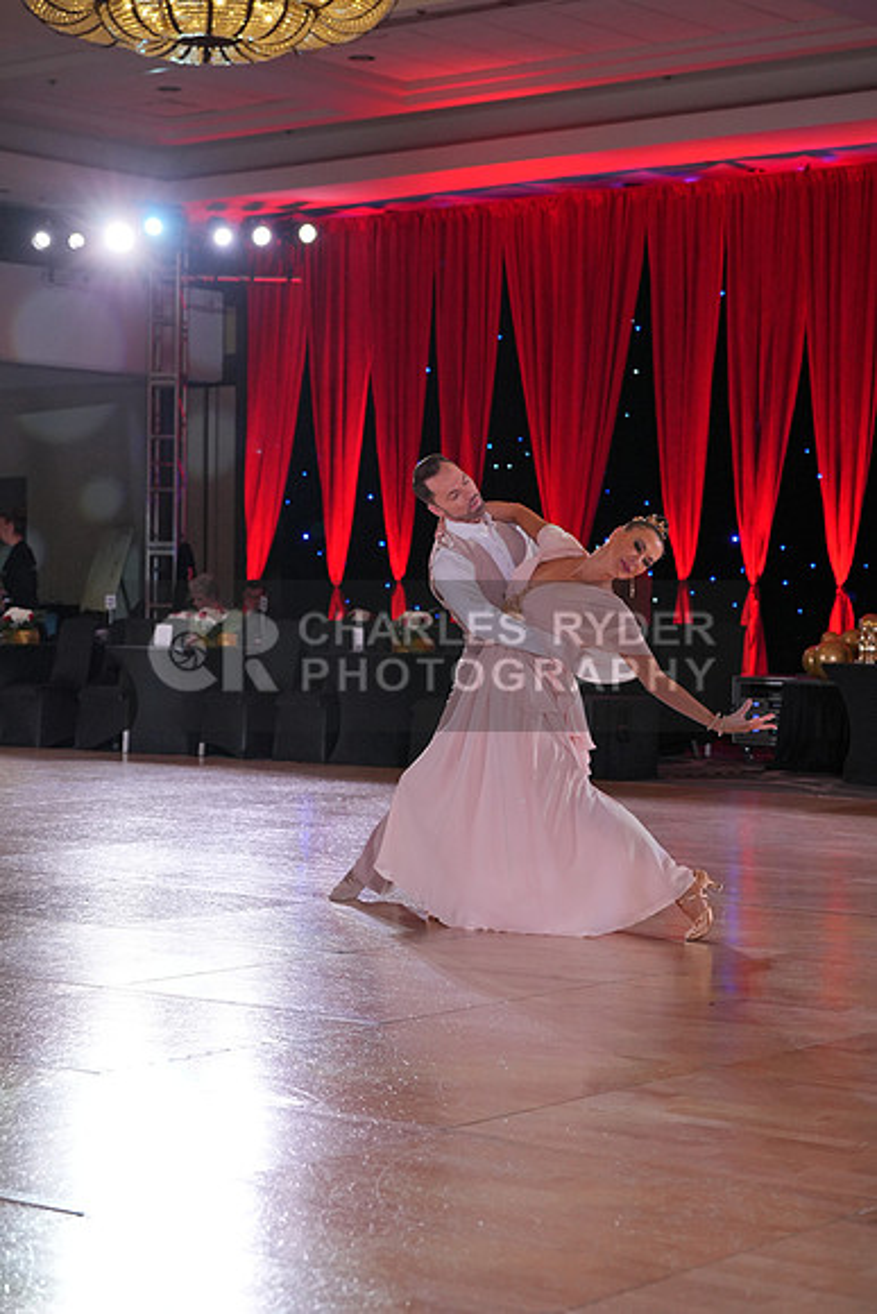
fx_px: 2556
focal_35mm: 70
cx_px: 438
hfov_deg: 19.5
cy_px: 657
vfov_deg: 28.8
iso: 2000
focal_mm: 70
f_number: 5
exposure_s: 1/400
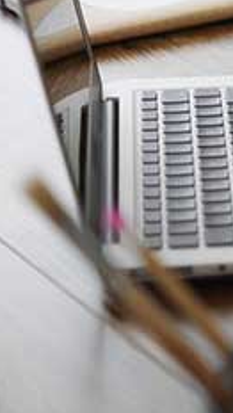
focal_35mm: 271
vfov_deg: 7.7
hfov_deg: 4.2
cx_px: 920
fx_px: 2968
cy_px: -292
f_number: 1.6
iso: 320
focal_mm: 50
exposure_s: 1/800
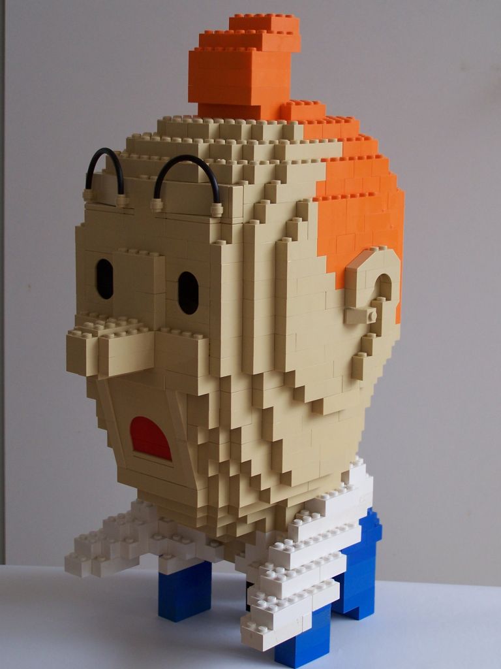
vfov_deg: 29.0
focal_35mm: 67
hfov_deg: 21.9
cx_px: 250
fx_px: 1293
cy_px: 334
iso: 80
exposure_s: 1/125
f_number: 3.2
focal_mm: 11.1
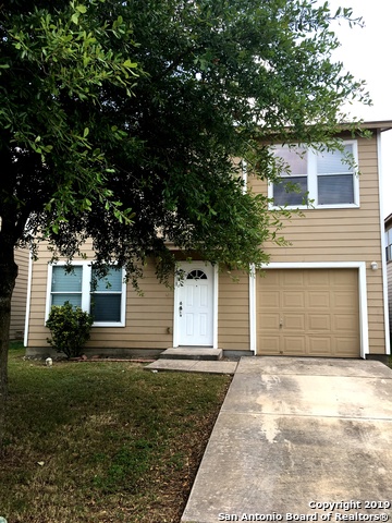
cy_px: 262
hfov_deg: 48.2
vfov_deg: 61.7
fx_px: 438
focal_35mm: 29
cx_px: 196
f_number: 2.2
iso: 25
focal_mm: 4.15
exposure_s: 1/646
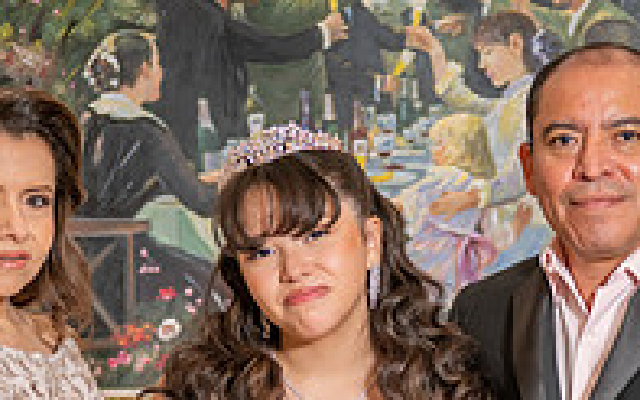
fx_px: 2720
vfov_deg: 8.2
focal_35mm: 156
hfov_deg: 13.4
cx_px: 380
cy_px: 609
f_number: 2.8
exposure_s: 1/200
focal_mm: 45
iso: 320
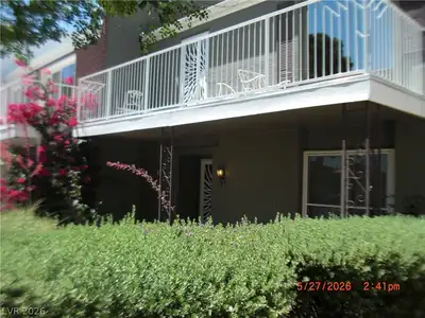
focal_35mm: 36
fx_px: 442
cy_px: 159
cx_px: 212
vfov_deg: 39.7
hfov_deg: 51.4
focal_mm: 6.3
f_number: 2.8
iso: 50
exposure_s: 1/800
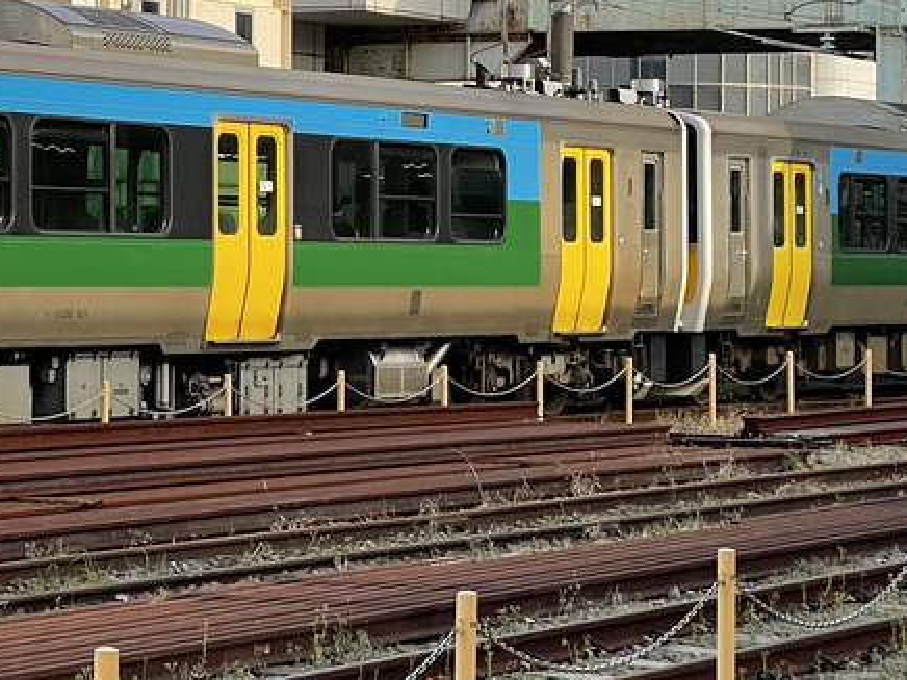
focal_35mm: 143
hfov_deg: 13.8
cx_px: 418
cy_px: 187
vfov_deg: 10.4
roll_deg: -0.3
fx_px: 3747
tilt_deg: +2.3
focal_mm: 6
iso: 25
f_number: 2
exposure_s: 1/786
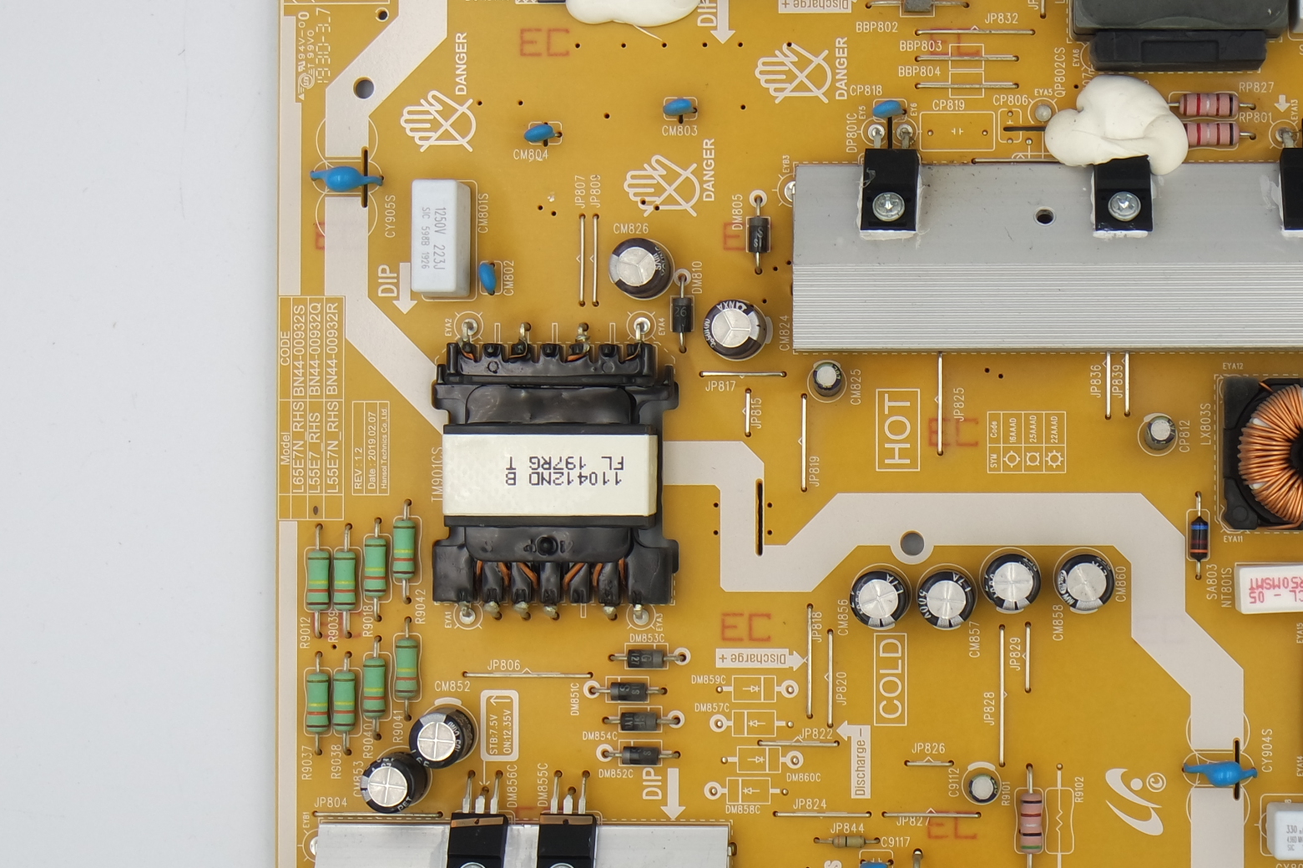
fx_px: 2967
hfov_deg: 24.6
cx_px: 896
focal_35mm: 82
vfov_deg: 16.6
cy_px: 441
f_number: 5.6
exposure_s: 1/100
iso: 160
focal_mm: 16
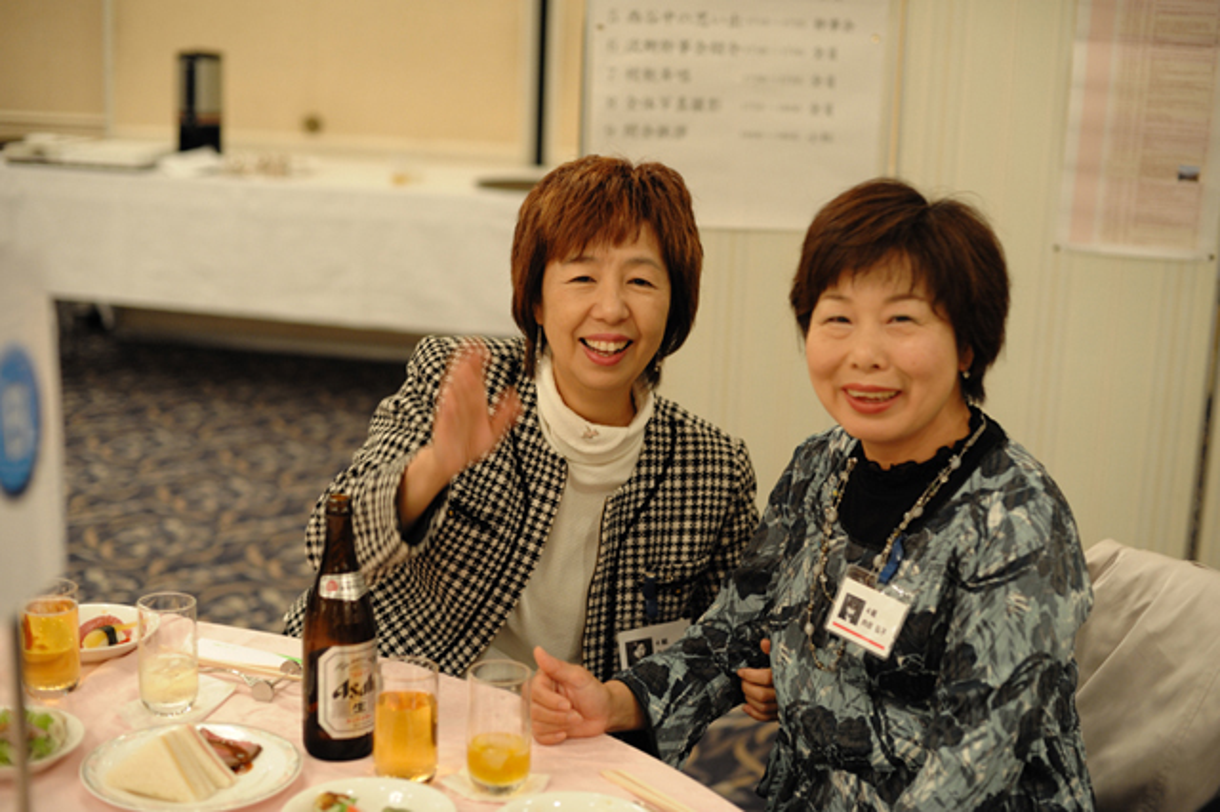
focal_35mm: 50
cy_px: 406
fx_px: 1693
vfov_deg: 27.0
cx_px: 610
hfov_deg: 39.6
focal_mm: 50
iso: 1250
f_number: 2.8
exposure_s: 1/100
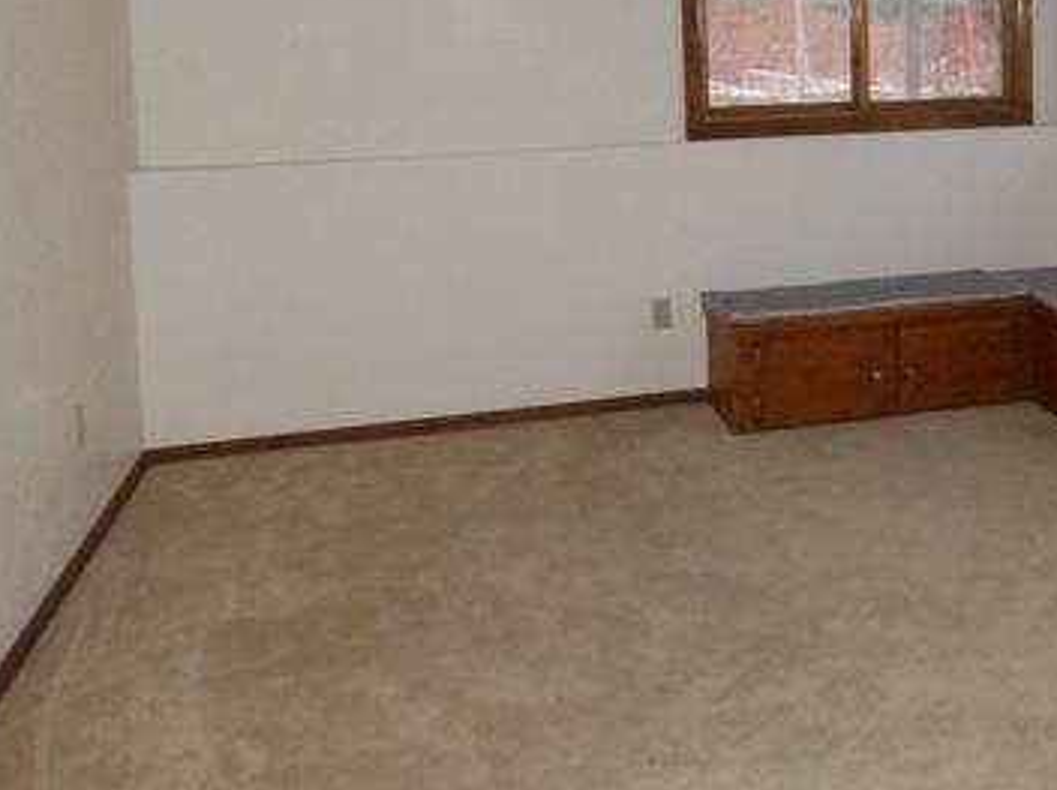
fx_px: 1220
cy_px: 119
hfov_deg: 44.1
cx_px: 880
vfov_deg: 34.4
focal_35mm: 40
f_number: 8.6
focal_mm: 4
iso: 800
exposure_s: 1/30
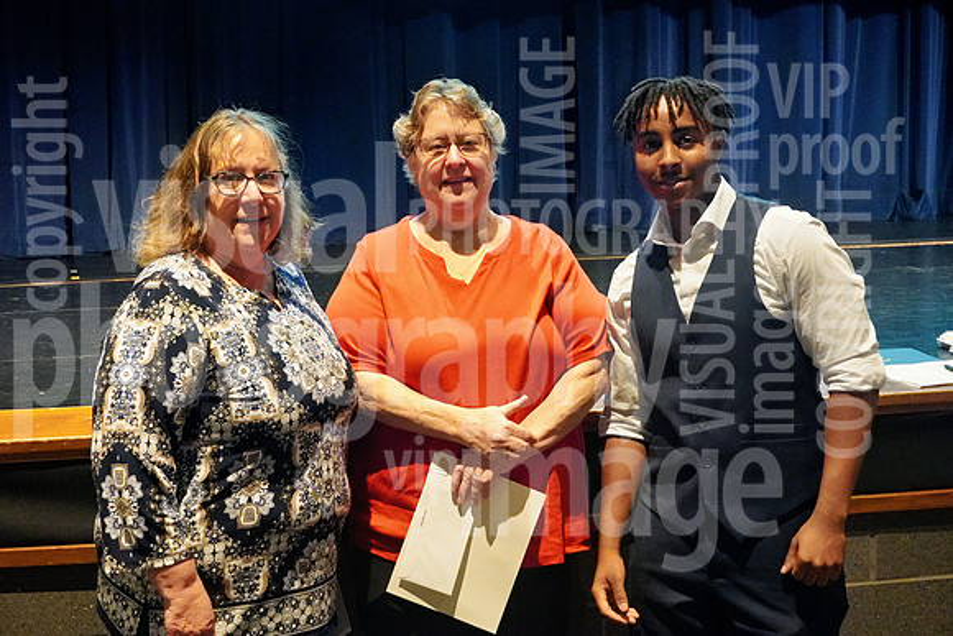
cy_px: 318
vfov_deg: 23.8
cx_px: 476
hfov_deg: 35.0
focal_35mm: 57
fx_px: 1509
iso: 12800
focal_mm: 38
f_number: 6.3
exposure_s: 1/50
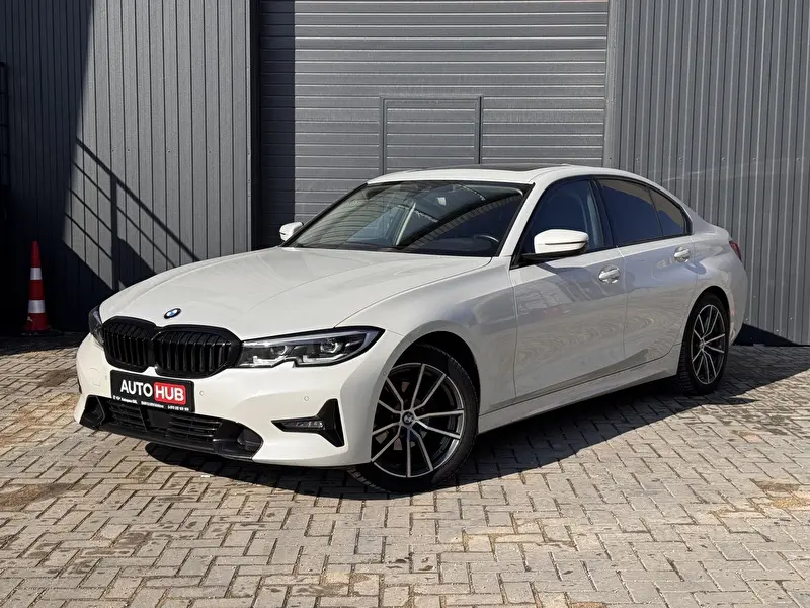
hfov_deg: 39.7
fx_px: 1123
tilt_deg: -5.9
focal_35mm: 48
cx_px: 405
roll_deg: +0.7
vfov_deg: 30.3
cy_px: 304
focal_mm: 6.76
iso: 64
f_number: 1.78
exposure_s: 1/5848
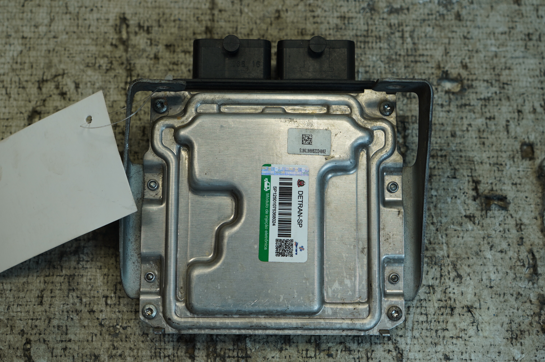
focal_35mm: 48
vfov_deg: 28.0
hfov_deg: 41.1
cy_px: 181
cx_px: 272
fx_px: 726
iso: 100
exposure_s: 1/80
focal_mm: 32
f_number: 4.5
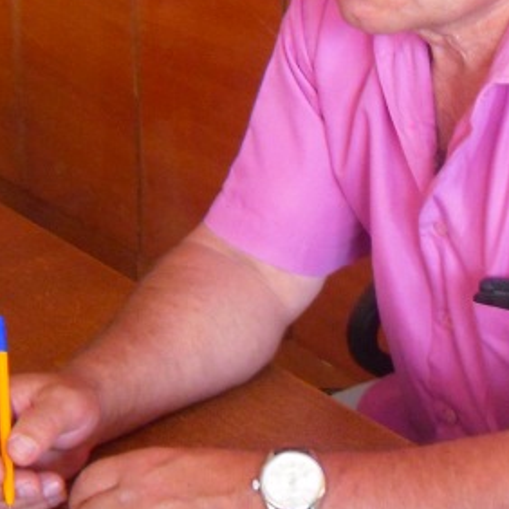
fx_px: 1813
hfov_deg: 15.9
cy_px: 34
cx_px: 361
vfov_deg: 15.8
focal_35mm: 109
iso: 400
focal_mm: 6
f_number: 2.8
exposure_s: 1/19
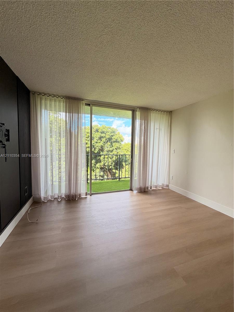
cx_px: 117
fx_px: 126
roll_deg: -1.8
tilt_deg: -3.3
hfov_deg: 85.7
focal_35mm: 14
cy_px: 156
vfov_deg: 102.1
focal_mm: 2.22
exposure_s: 1/147
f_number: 2.2
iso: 64
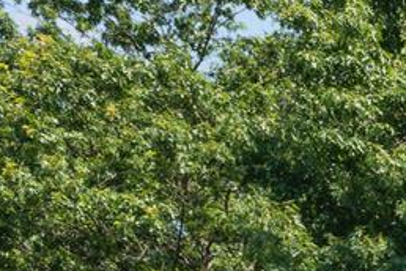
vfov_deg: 10.7
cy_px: 639
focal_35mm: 111
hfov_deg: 11.6
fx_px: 1252
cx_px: 1172
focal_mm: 14
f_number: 8
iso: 100
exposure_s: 1/100
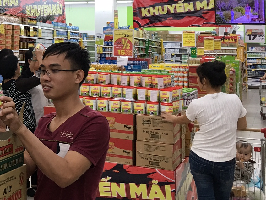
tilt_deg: +6.4
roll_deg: -0.8
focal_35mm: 69
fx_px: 530
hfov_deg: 25.4
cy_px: 9
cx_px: -49
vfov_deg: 20.7
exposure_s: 1/33
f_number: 2.2
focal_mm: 4.15
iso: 40
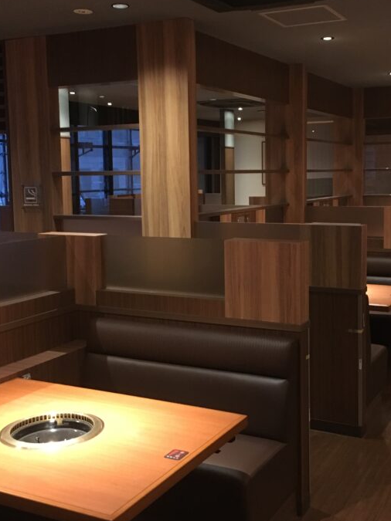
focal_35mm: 44
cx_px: 231
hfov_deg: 32.8
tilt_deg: -5.8
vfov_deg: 42.9
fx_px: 663
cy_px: 236
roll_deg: -0.1
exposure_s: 1/15
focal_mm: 4.15
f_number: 2.2
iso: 250
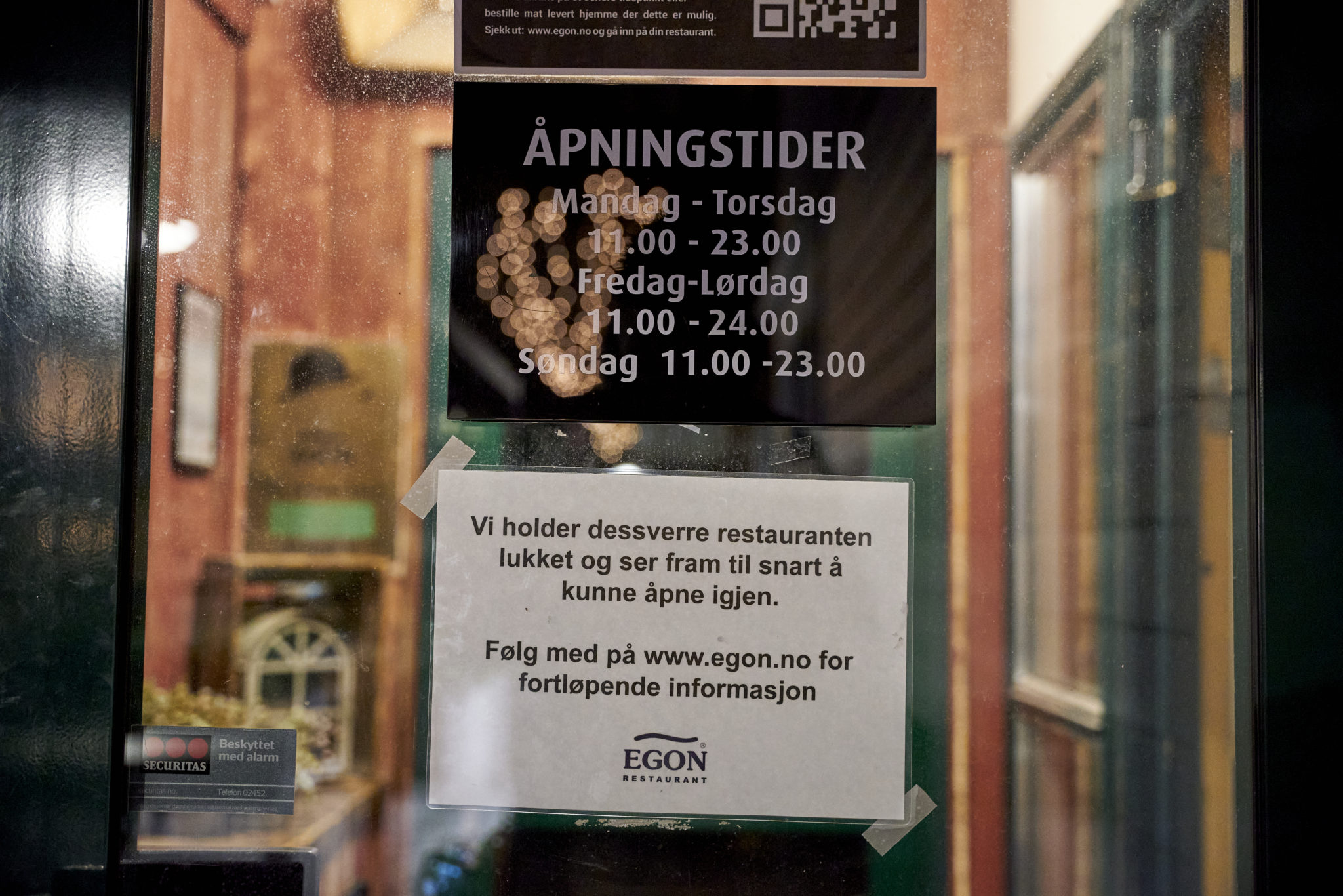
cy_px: 448
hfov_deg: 44.9
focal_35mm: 44
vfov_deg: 30.8
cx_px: 672
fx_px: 1627
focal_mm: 43.6
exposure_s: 1/25
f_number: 2.8
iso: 4000
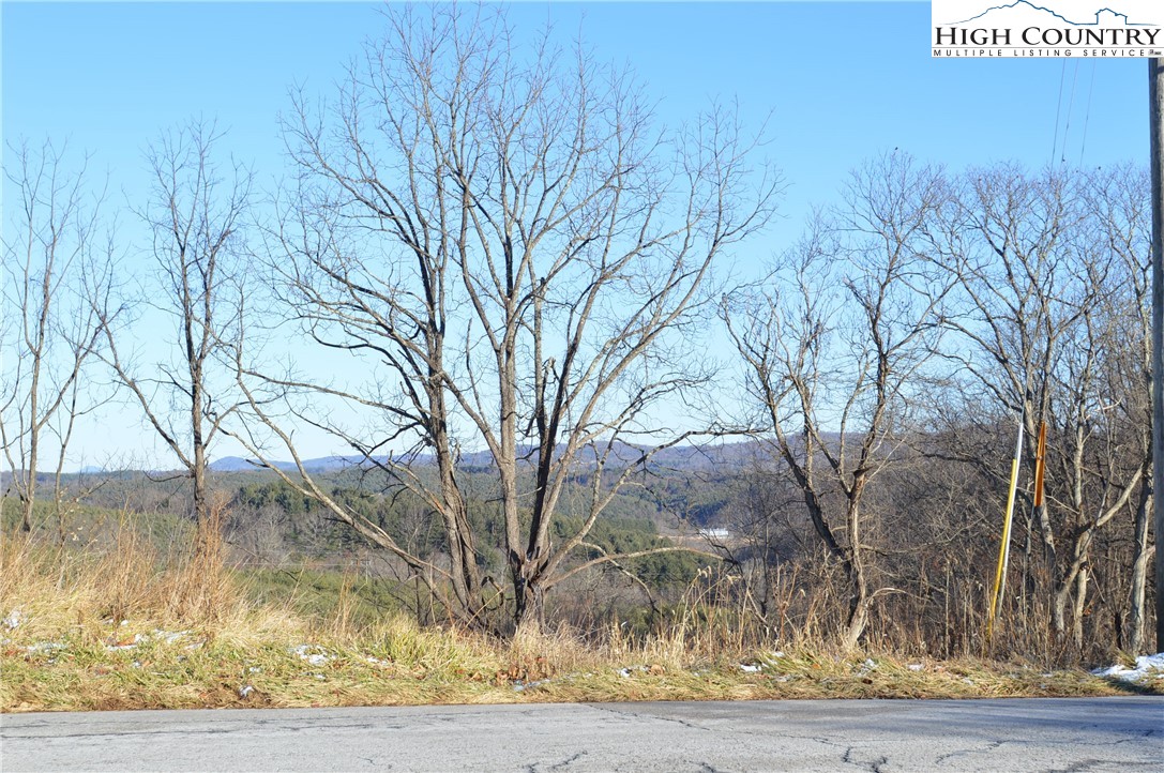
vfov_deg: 25.7
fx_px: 1695
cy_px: 386
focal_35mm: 52
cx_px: 582
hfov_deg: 37.9
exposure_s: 1/200
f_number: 7.1
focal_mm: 35
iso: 100
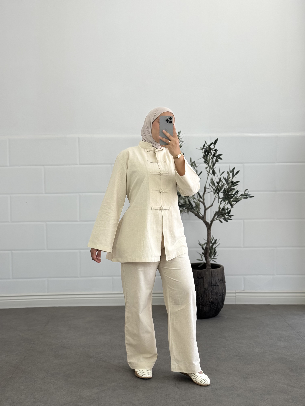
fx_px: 564
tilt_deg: -12.7
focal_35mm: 48
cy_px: 203
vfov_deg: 39.7
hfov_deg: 30.3
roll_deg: +1.2
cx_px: 152
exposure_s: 1/279
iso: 64
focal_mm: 6.76
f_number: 1.78
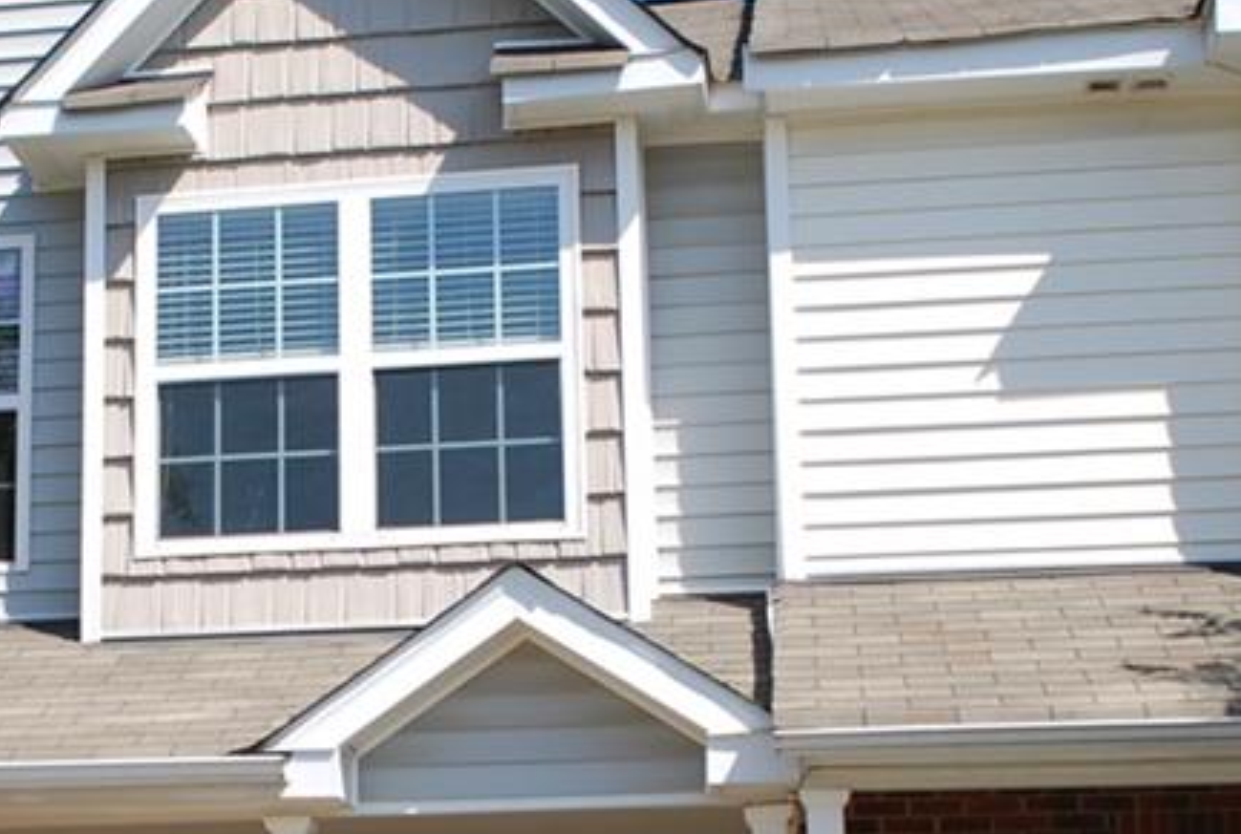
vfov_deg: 17.4
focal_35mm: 78
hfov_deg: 25.6
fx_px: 2695
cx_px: 307
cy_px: 678
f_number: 7.1
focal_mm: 22
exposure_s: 1/200
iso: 100
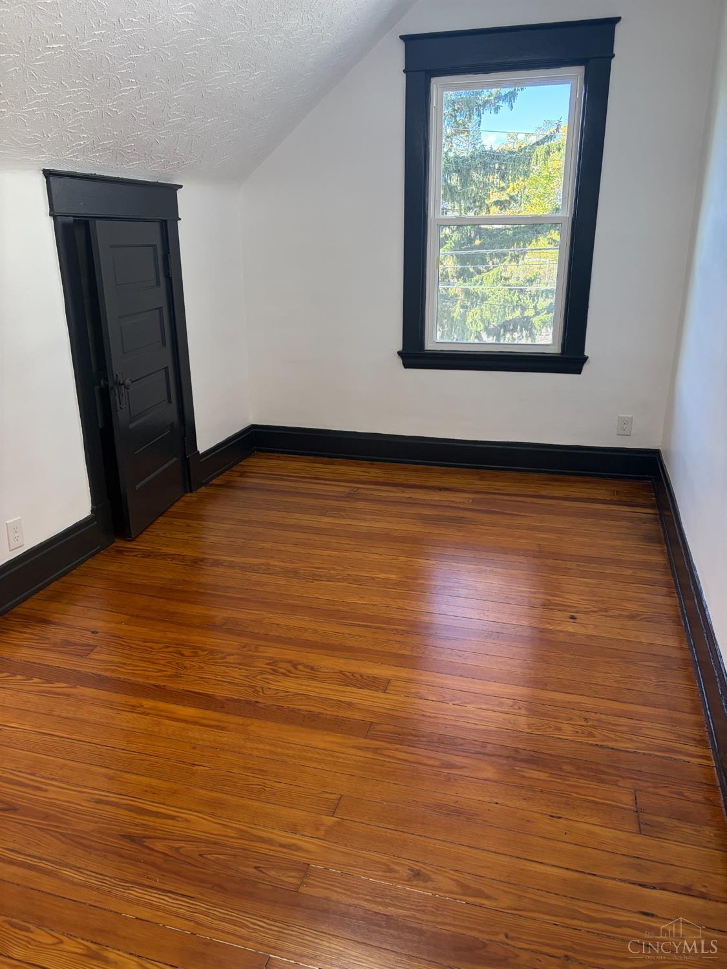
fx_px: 728
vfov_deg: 67.3
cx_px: 364
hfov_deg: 53.1
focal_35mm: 26
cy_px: 484
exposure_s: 1/120
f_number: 1.6
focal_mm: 5.96
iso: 125
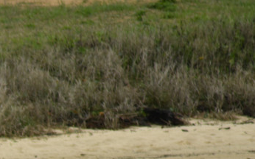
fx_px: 7371
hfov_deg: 2.0
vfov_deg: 1.2
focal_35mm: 1061
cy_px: 278
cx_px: -130
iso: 200
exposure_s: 1/200
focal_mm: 300
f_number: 5.6
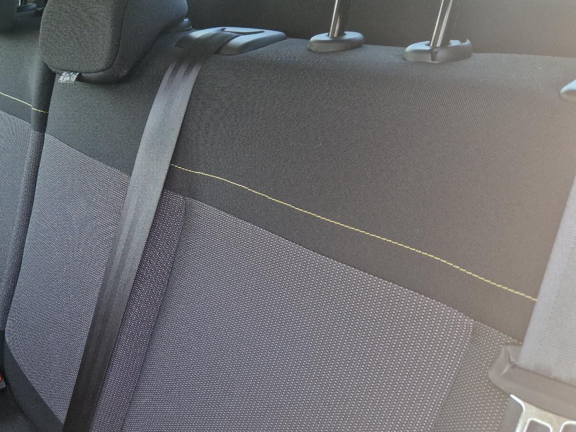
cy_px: 253
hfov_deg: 51.9
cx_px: 151
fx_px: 566
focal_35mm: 34
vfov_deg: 41.6
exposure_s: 1/50
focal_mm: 5.4
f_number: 1.8
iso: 50
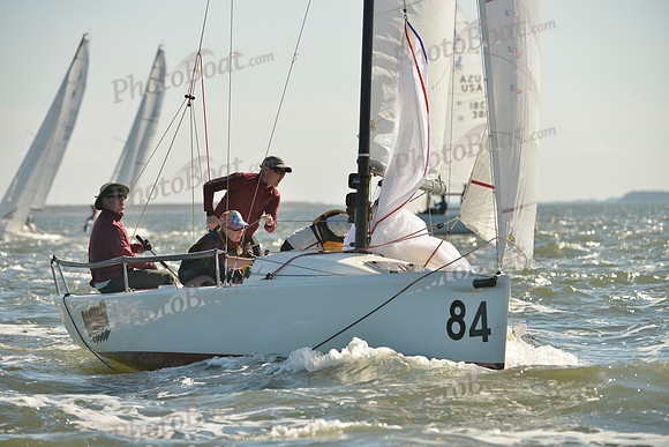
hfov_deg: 8.6
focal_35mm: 240
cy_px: 224
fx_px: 4461
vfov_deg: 5.7
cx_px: 334
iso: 200
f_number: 6.3
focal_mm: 240
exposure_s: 1/1000
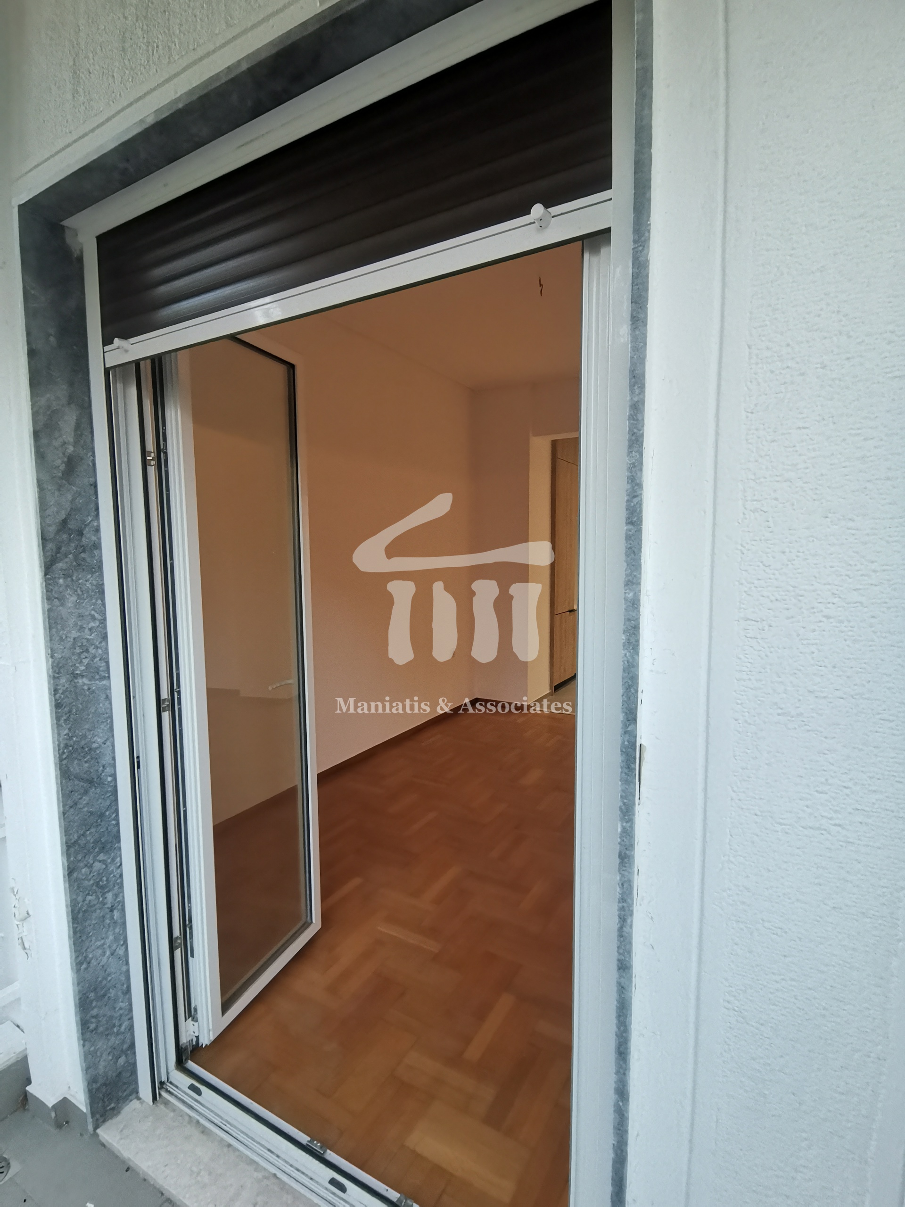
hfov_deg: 74.7
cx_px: 452
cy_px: 604
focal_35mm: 17
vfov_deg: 91.0
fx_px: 593
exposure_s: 1/33.3
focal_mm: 2.23
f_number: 2.2
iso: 500
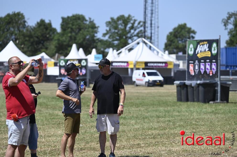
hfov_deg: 9.8
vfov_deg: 6.5
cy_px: 78
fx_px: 1381
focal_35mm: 210
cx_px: 118
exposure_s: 1/500
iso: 100
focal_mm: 210
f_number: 5.6
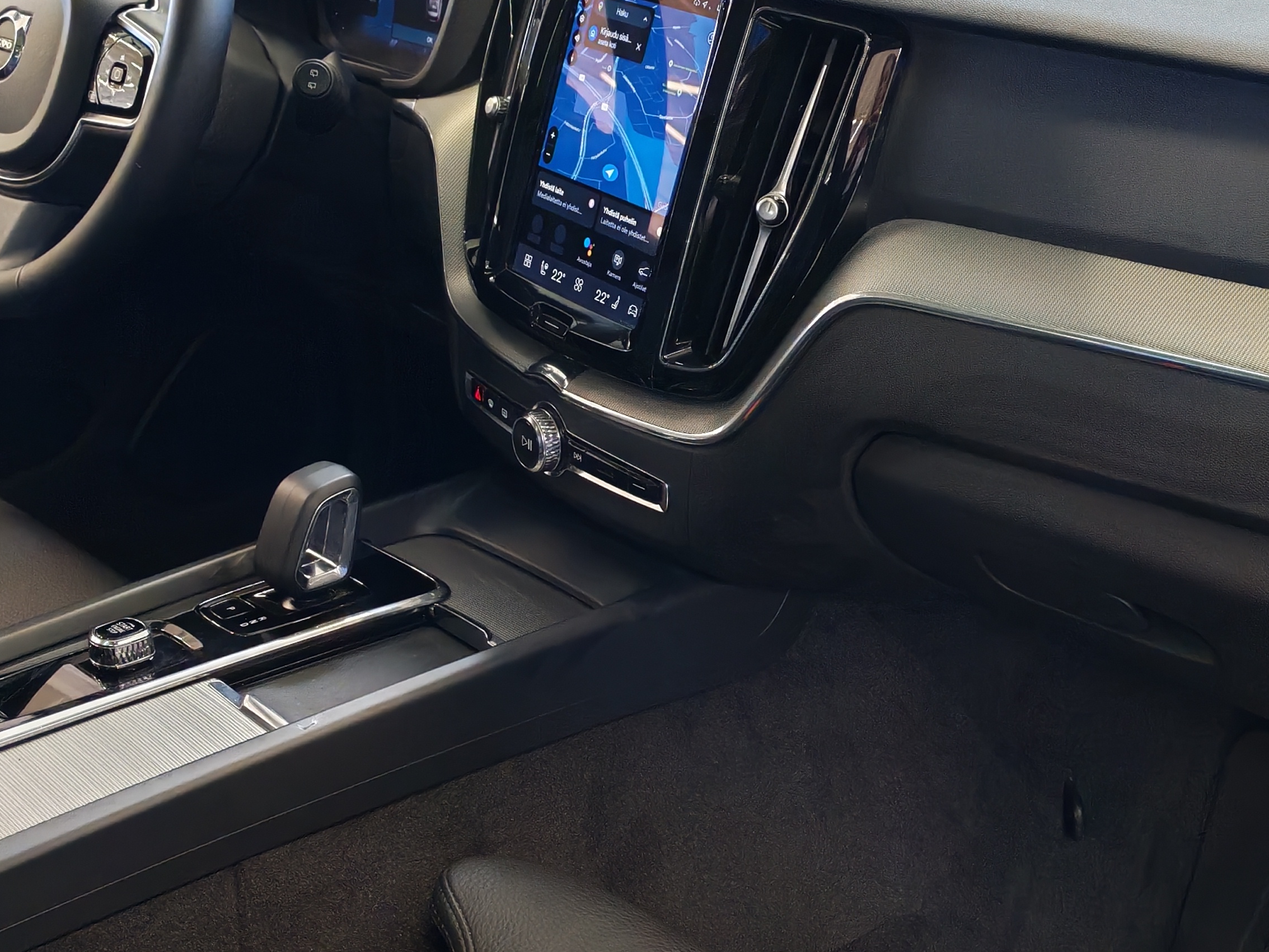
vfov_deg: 26.1
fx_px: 2053
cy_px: 494
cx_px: 703
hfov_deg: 34.3
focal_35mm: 56
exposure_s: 1/100
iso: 1000
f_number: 1.9
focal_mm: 6.12
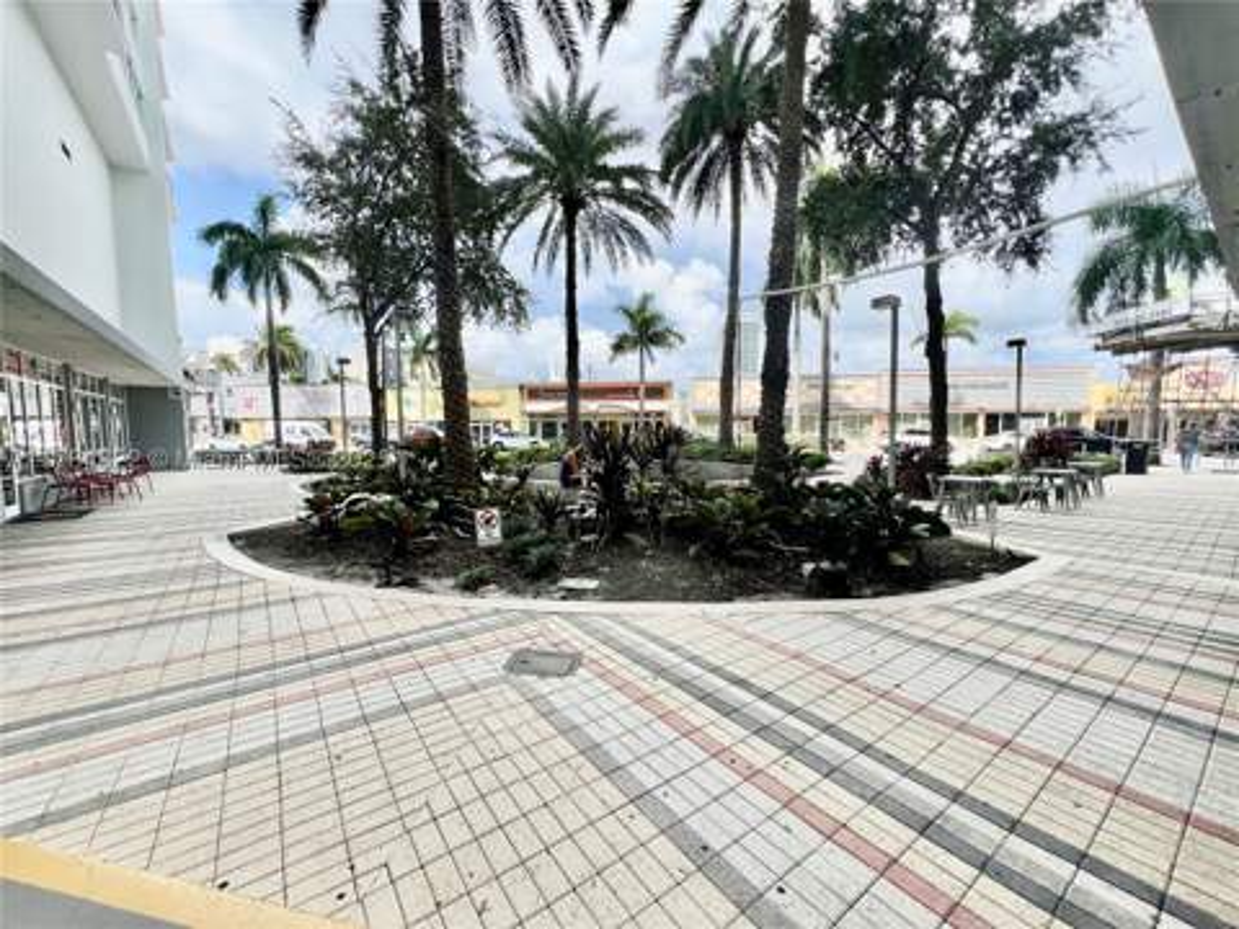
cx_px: 620
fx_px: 465
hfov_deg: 106.2
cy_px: 464
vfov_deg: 89.9
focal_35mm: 13
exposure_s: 1/1033
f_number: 1.8
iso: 32
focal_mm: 1.57
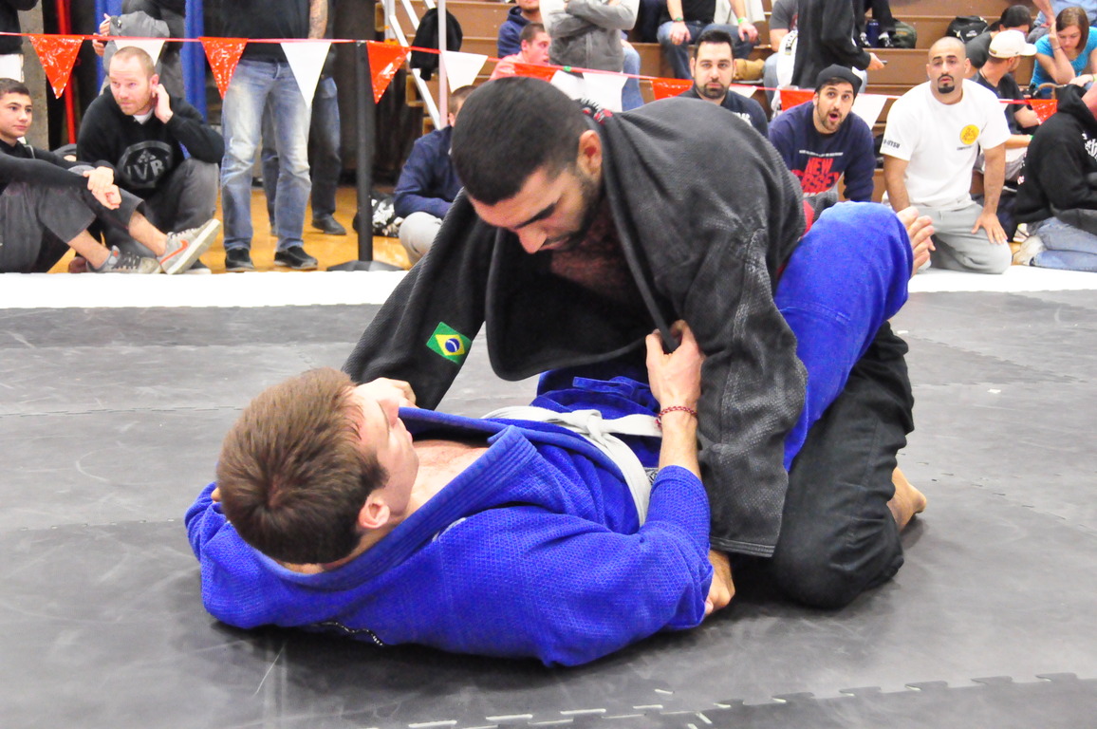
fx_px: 1552
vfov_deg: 26.4
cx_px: 548
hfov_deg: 38.9
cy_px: 364
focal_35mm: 51
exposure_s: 1/125
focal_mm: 34
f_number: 5.6
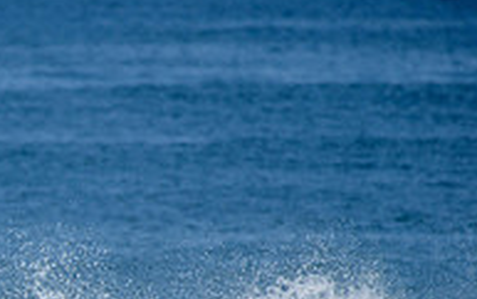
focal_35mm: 1530
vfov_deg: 0.9
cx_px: -208
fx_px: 19907
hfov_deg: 1.4
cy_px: 424
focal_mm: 500
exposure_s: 1/2000
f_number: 5.6
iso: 160
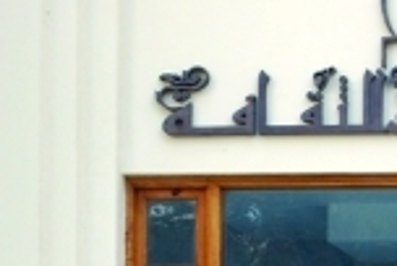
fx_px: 3824
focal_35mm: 346
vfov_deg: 4.0
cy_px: 340
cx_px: 201
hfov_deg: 5.9
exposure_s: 1/100
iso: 400
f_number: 5.6
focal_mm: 55
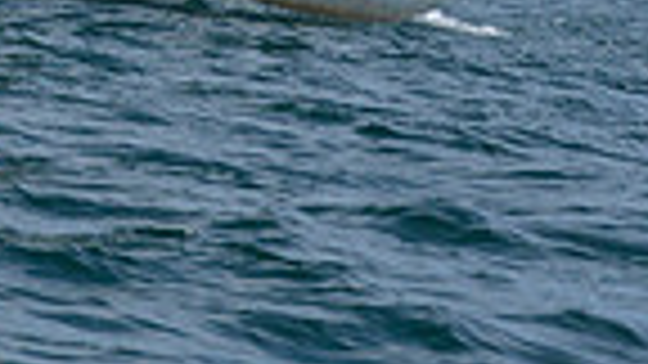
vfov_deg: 3.1
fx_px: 6546
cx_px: -61
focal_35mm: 381
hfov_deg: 5.6
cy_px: -827
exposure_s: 1/800
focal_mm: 90
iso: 400
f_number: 8
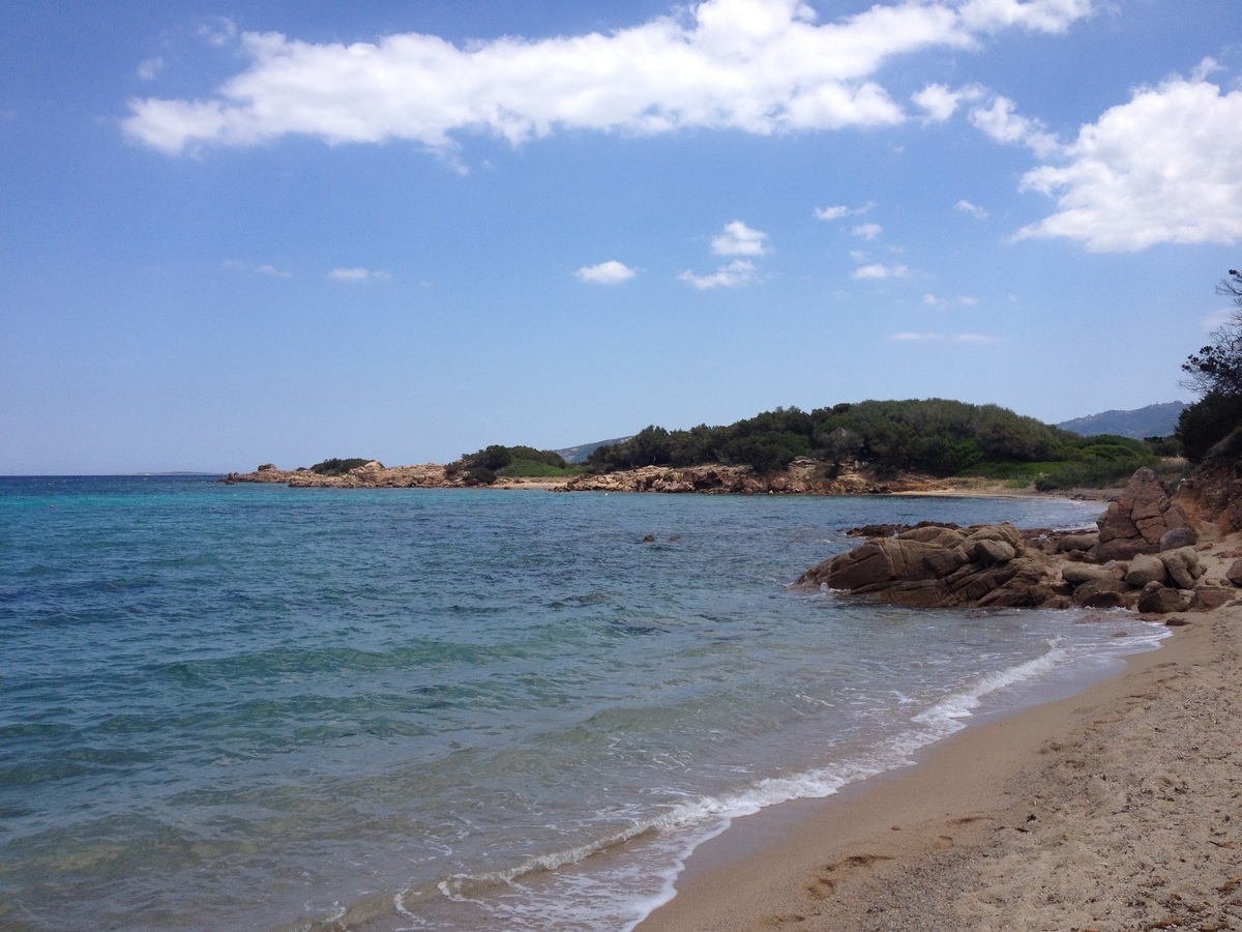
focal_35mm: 35
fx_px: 1256
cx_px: 621
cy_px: 466
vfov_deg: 40.7
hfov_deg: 52.6
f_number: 2.4
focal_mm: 4.28
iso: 50
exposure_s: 1/2045
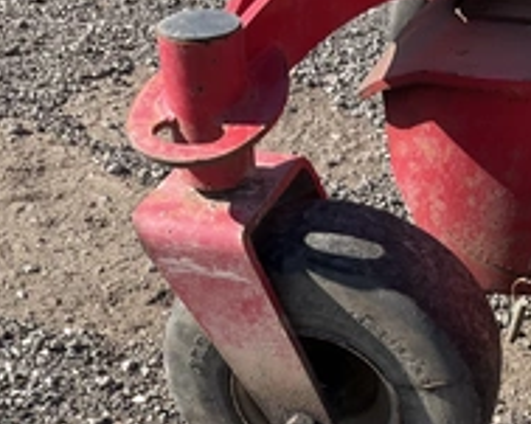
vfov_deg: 24.6
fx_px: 942
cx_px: 334
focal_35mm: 60
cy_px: 390
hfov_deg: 31.3
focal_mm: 3
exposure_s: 1/593
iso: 25
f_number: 1.8
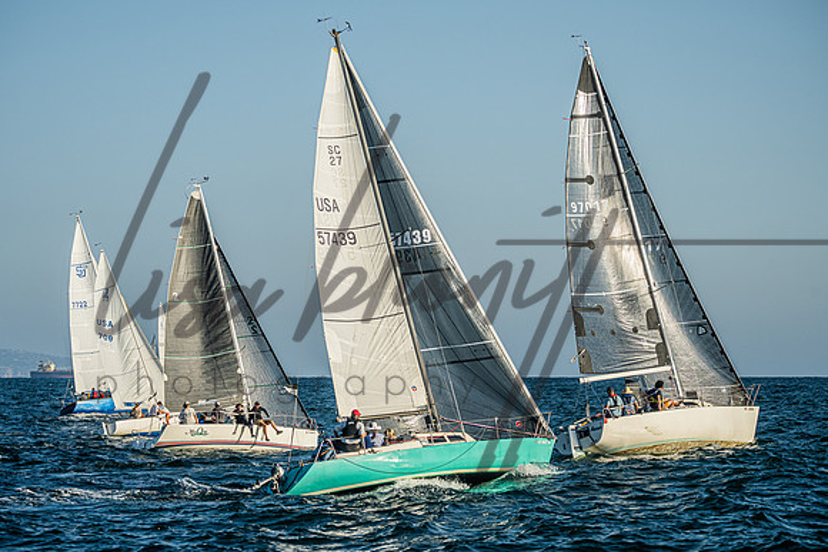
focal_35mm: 139
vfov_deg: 9.8
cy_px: 277
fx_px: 3206
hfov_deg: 14.7
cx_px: 397
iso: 400
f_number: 5.6
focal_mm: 130
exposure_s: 1/4000
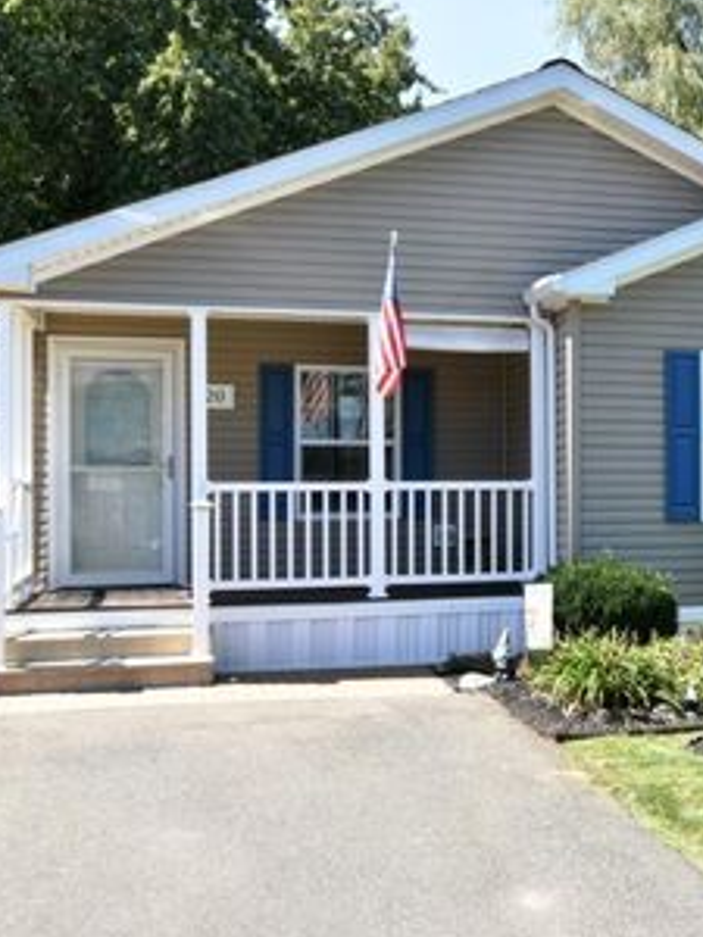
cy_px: 470
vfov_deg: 39.7
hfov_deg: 28.8
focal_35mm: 48
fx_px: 1300
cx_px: 662
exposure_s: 1/200
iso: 450
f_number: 10
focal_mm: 20
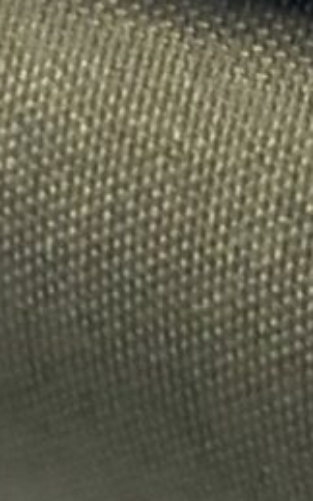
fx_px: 3710
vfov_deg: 6.6
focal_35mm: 272
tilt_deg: -56.0
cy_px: 1793
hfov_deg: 4.8
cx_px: 630
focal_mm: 5.96
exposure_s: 1/121
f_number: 1.6
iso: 64
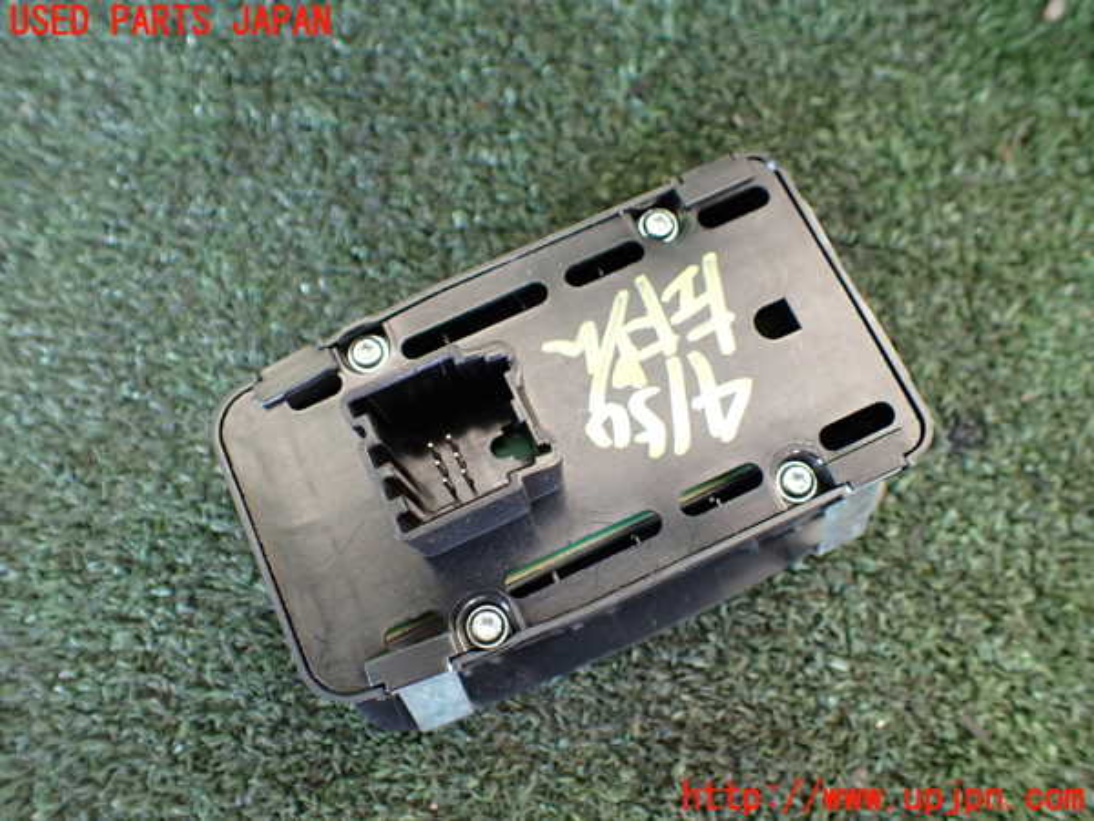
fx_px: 948
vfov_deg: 46.8
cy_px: 410
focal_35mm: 30
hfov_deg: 60.0
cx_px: 547
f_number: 2.3
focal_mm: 5.4
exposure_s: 1/125
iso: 400
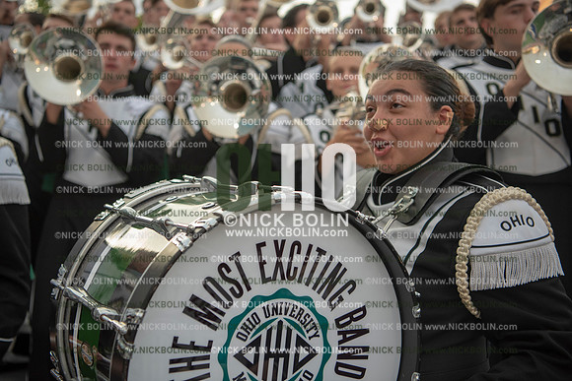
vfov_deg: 29.3
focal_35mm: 46
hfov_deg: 42.7
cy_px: 190
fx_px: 731
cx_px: 286
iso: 800
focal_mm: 46
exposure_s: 1/800
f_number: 3.2
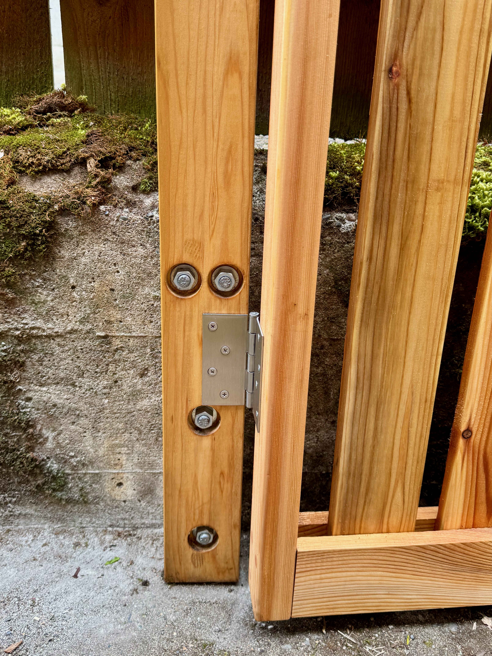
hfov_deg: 56.8
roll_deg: -1.9
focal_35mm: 24
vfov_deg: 71.6
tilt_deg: -21.4
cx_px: 246
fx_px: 455
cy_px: 328
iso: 64
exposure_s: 1/185
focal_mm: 6.76
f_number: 1.78
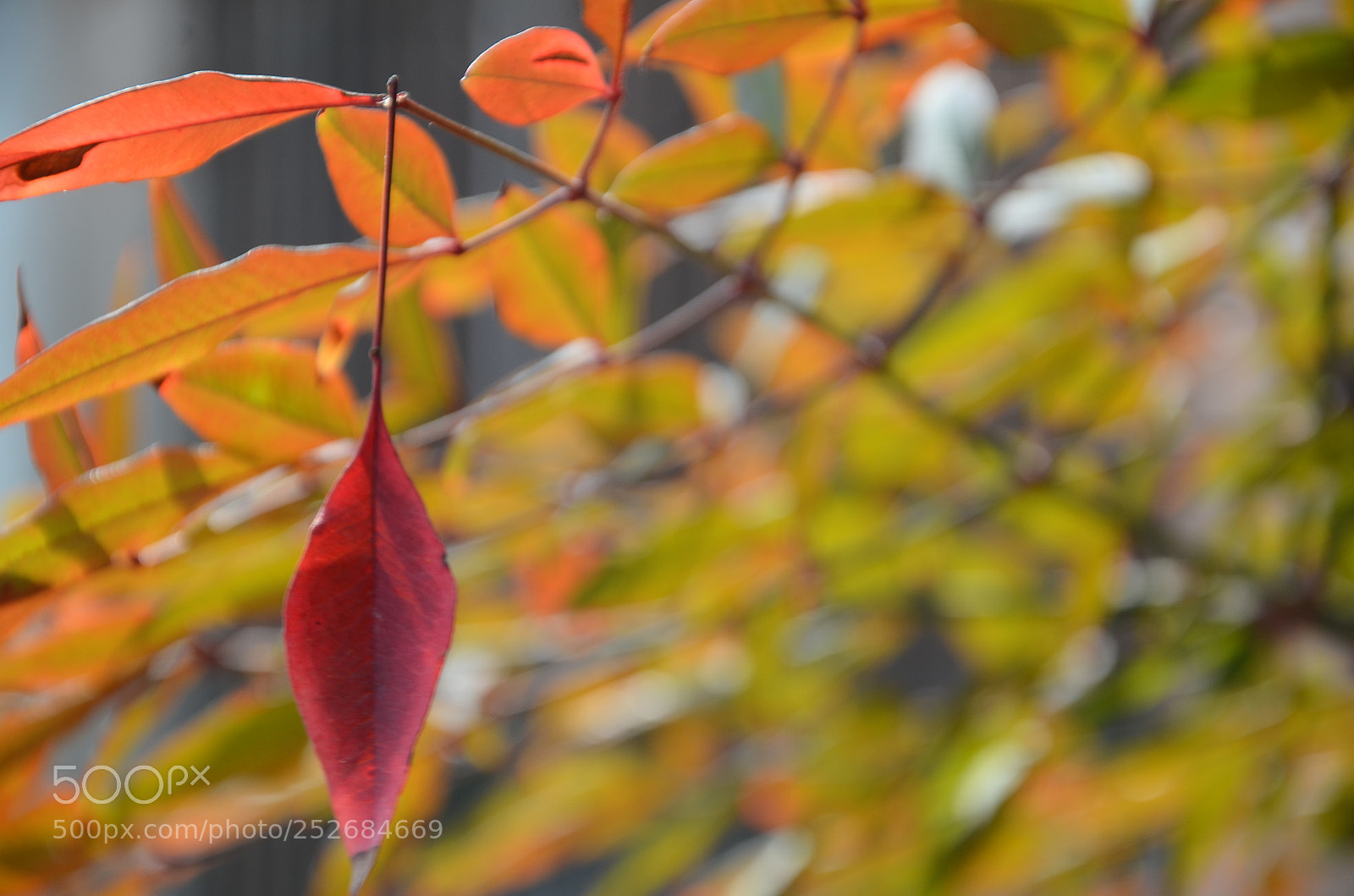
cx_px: 677
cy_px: 448
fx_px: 5910
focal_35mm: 158
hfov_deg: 13.1
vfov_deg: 8.7
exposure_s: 1/200
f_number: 5.6
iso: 125
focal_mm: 105
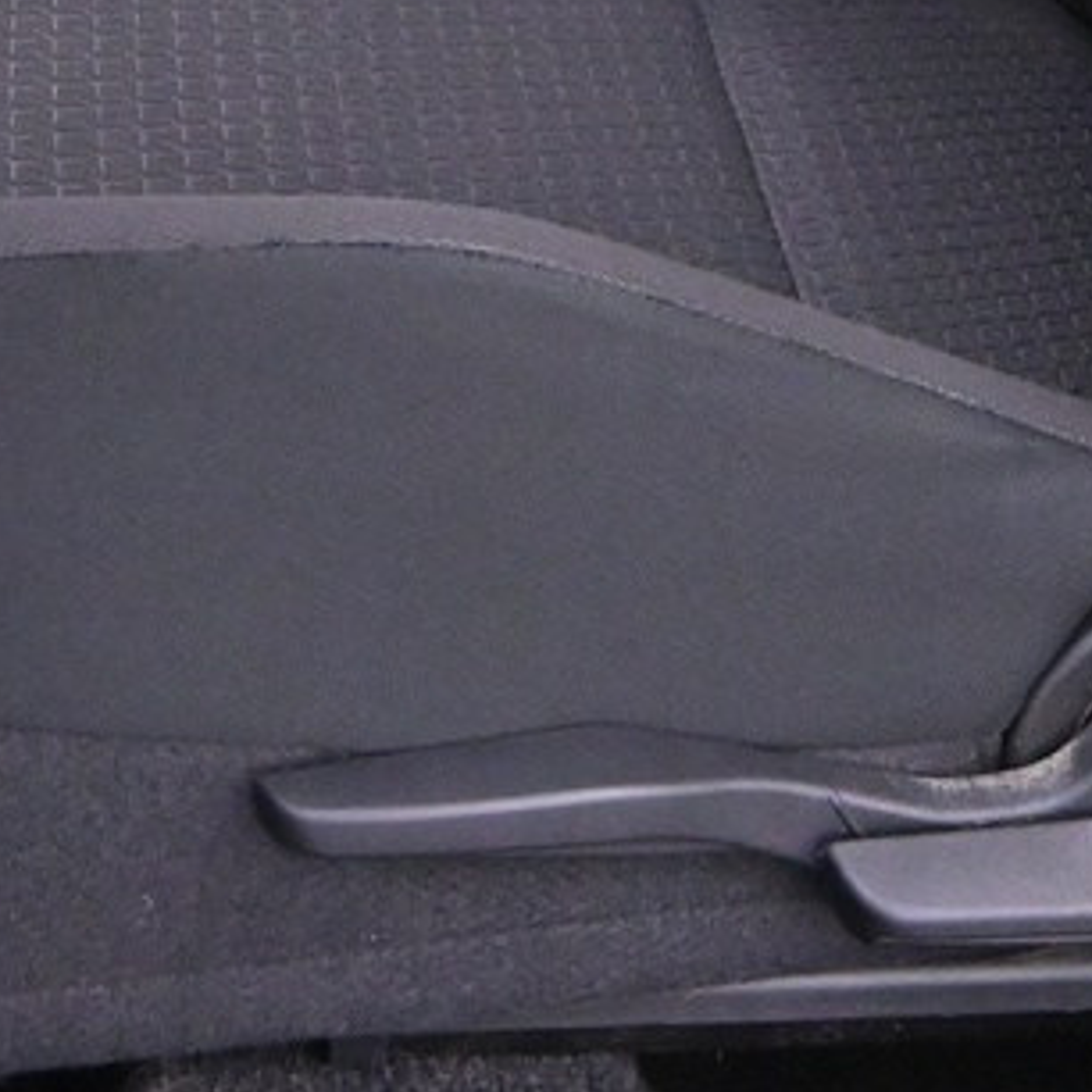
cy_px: -771
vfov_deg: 13.5
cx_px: 892
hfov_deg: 14.7
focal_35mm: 118
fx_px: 4216
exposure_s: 1/15
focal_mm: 17.5
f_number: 3.5
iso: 3200
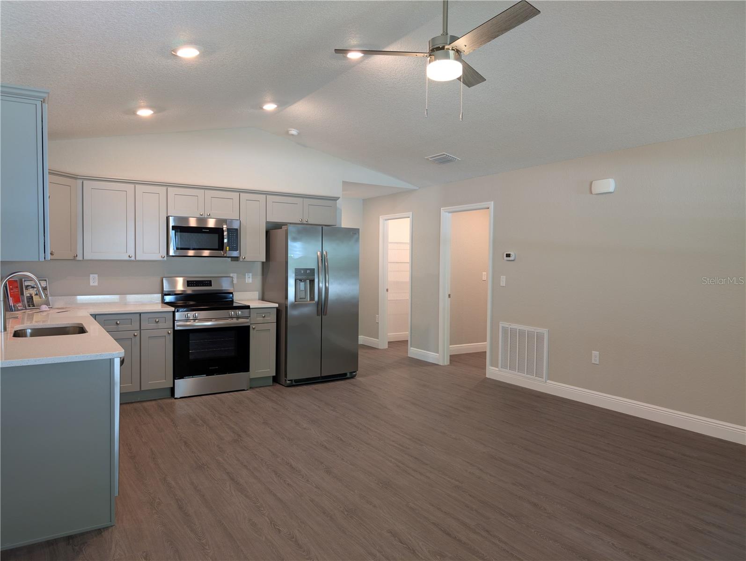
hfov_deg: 71.5
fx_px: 518
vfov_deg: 56.9
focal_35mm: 24
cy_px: 280
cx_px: 373
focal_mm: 6.9
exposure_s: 1/15
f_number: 1.68
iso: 33
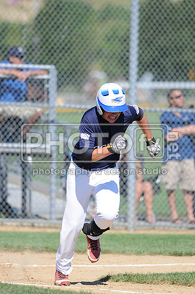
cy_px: 147
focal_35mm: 450
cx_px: 98
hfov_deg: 3.0
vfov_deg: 4.6
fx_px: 3664
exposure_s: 1/1600
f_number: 4
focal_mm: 300
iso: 200
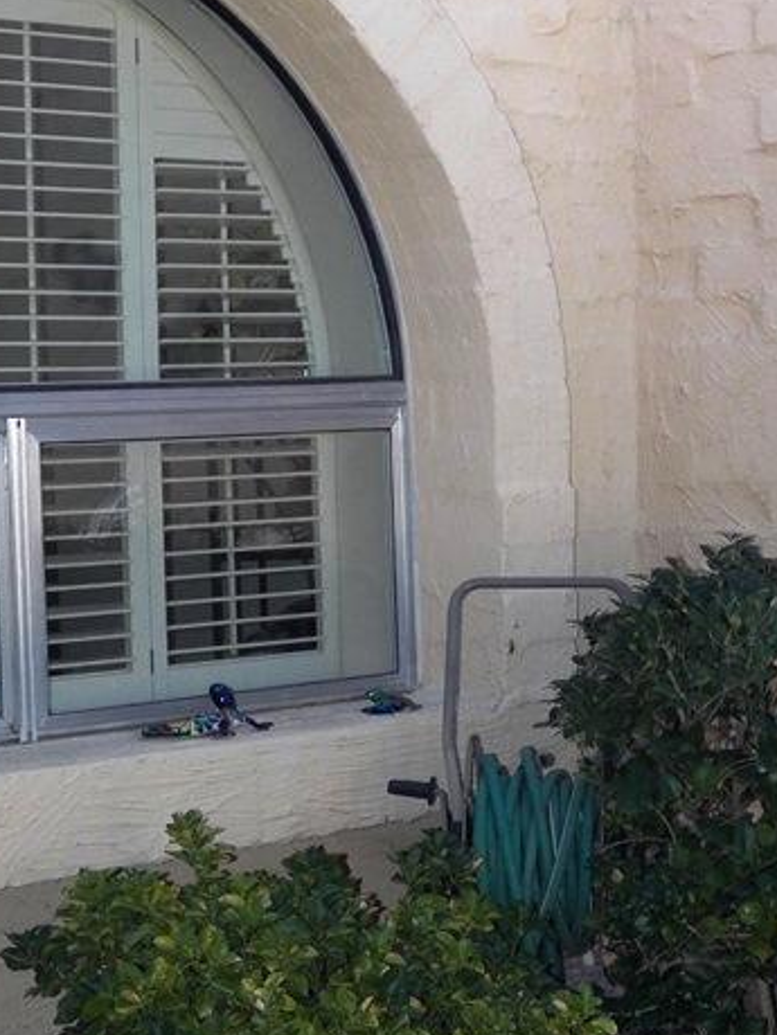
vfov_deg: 22.5
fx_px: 2604
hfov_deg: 16.7
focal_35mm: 87
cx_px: 741
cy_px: 461
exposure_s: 1/400
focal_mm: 7.1
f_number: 3.2
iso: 125
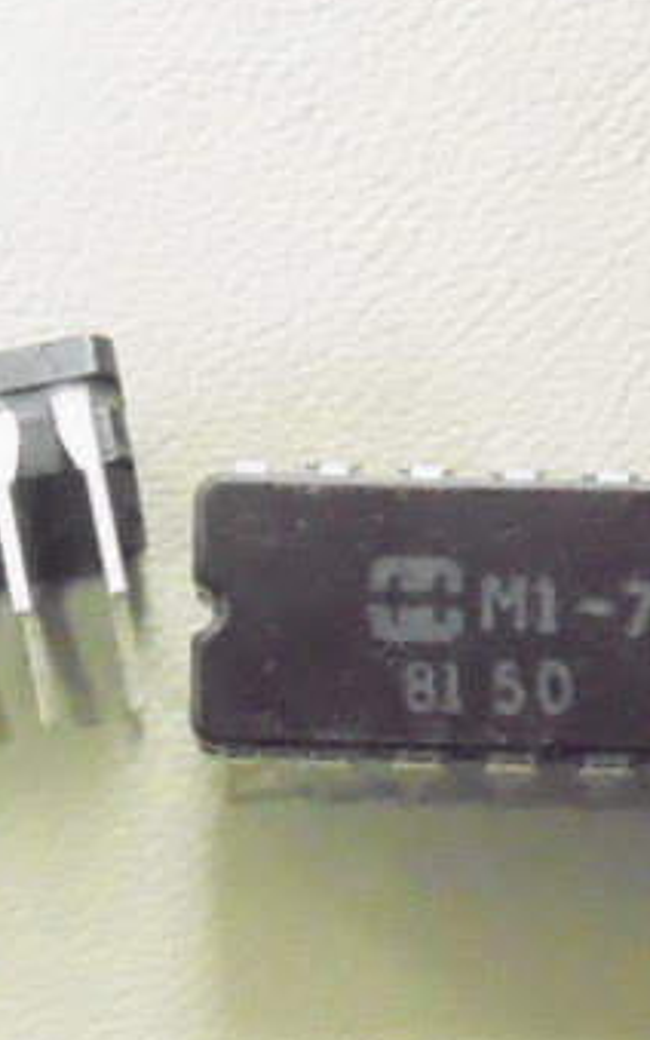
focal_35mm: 130
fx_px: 3683
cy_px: 641
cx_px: 162
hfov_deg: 10.1
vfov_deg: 16.0
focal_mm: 11.7
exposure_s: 1/80
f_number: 4.1
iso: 3200
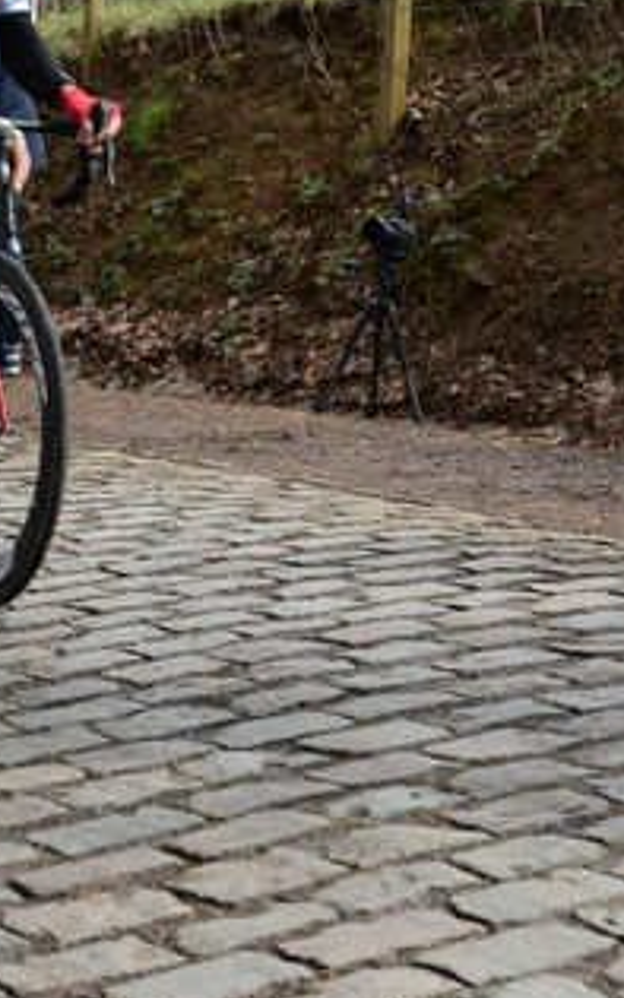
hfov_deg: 13.7
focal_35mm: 93
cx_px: -101
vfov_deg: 22.1
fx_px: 2529
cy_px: 241
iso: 400
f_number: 5
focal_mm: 36
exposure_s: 1/800
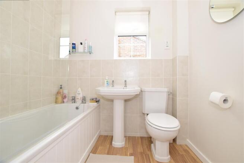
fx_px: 102
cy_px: 82
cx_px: 122
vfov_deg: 77.3
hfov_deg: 100.4
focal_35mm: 15
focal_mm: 10
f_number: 6.3
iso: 400
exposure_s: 1/50
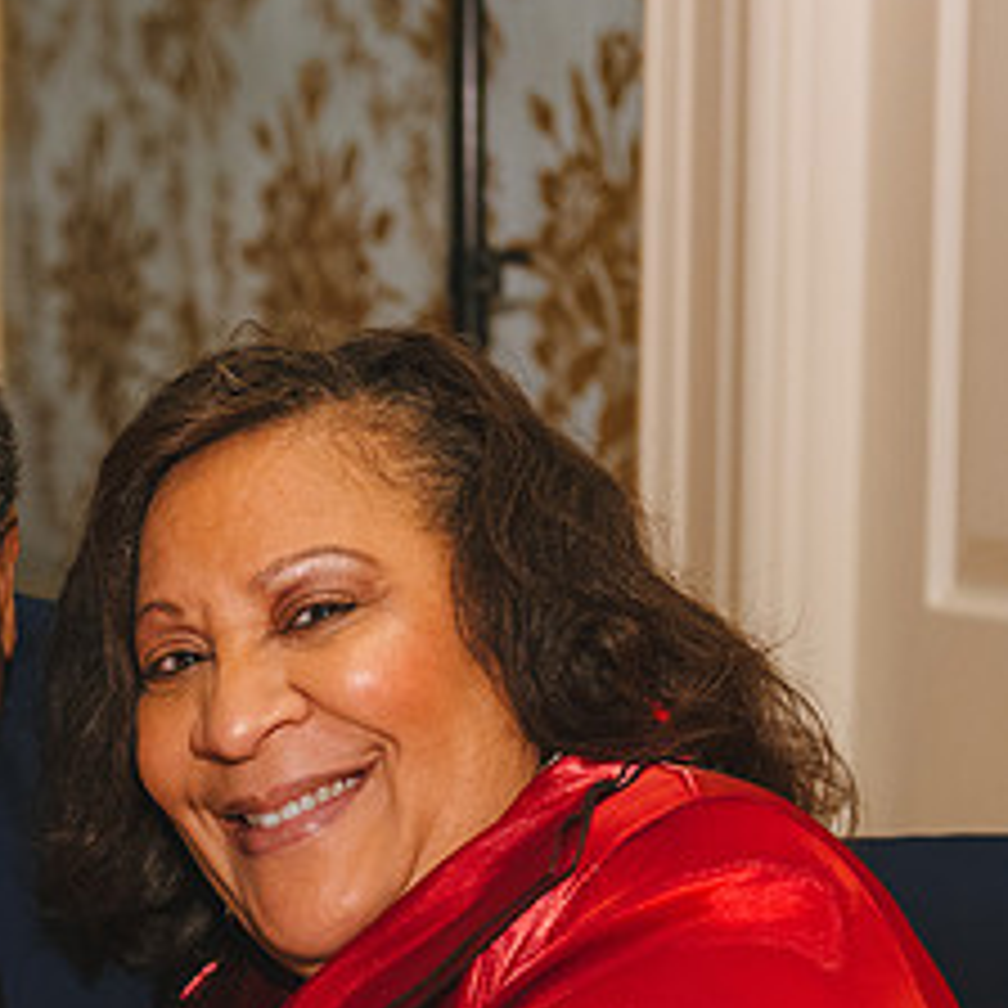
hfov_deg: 13.8
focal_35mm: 123
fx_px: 4052
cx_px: -140
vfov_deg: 14.1
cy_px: 857
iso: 3200
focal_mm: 56
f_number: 4
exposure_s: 1/160
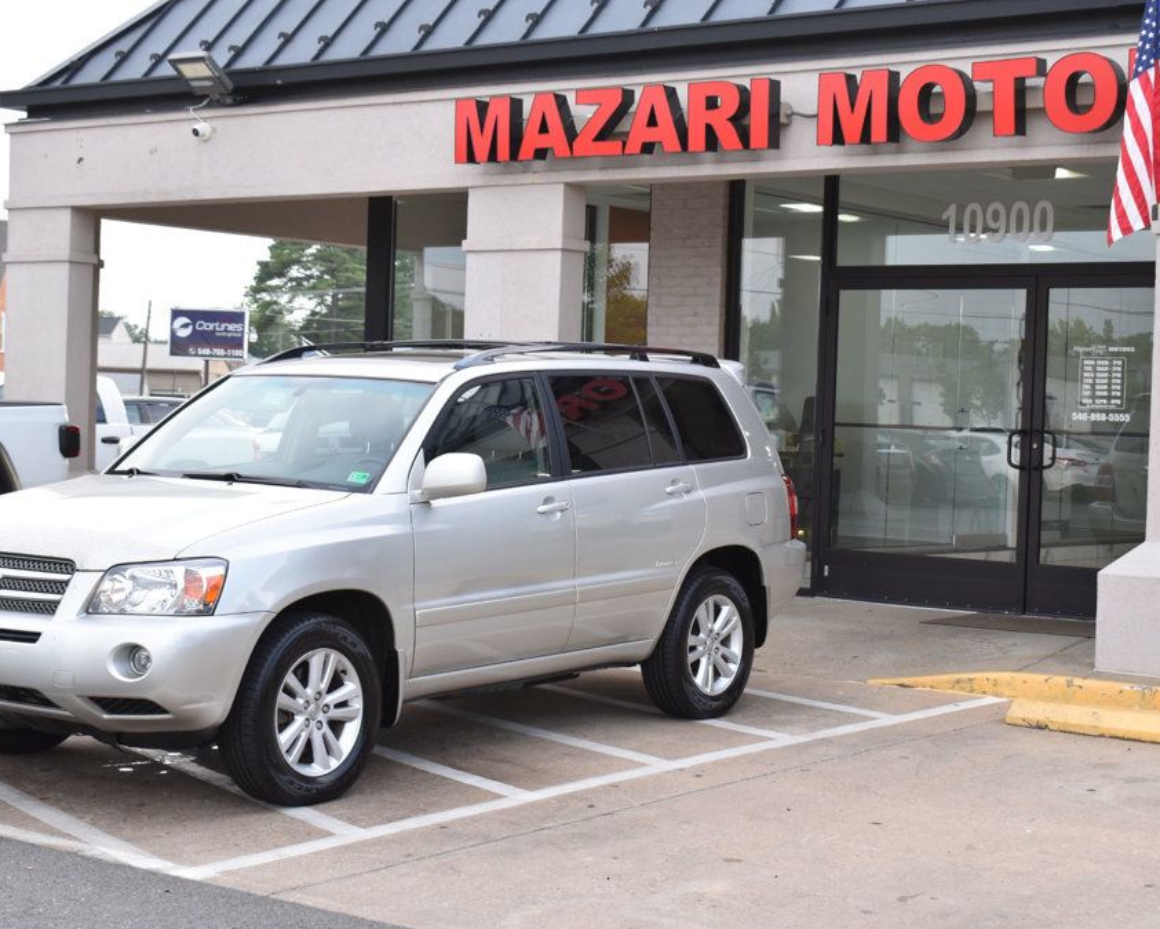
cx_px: 592
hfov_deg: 29.1
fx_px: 2232
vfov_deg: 23.5
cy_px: 463
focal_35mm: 65
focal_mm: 38
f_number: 8
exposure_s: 1/160
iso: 400
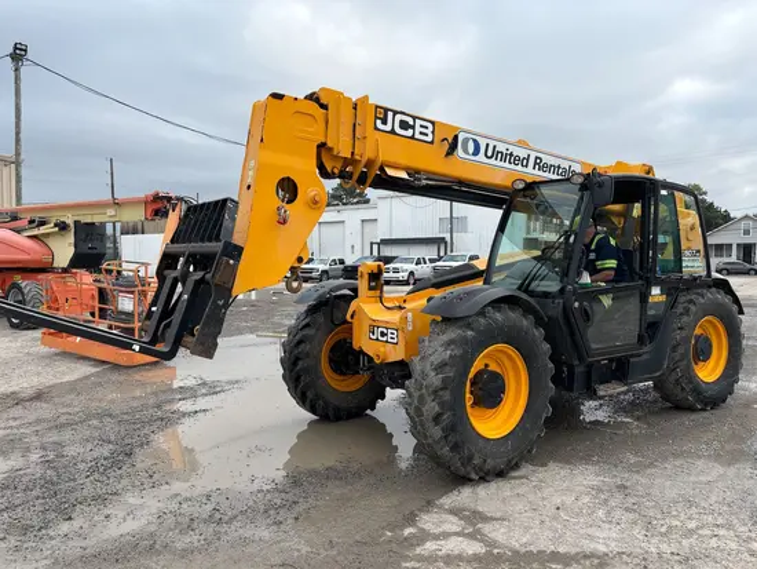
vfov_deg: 53.1
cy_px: 284
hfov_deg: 67.3
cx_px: 378
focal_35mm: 26
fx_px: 569
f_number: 1.6
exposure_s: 1/824
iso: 50
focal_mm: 5.96
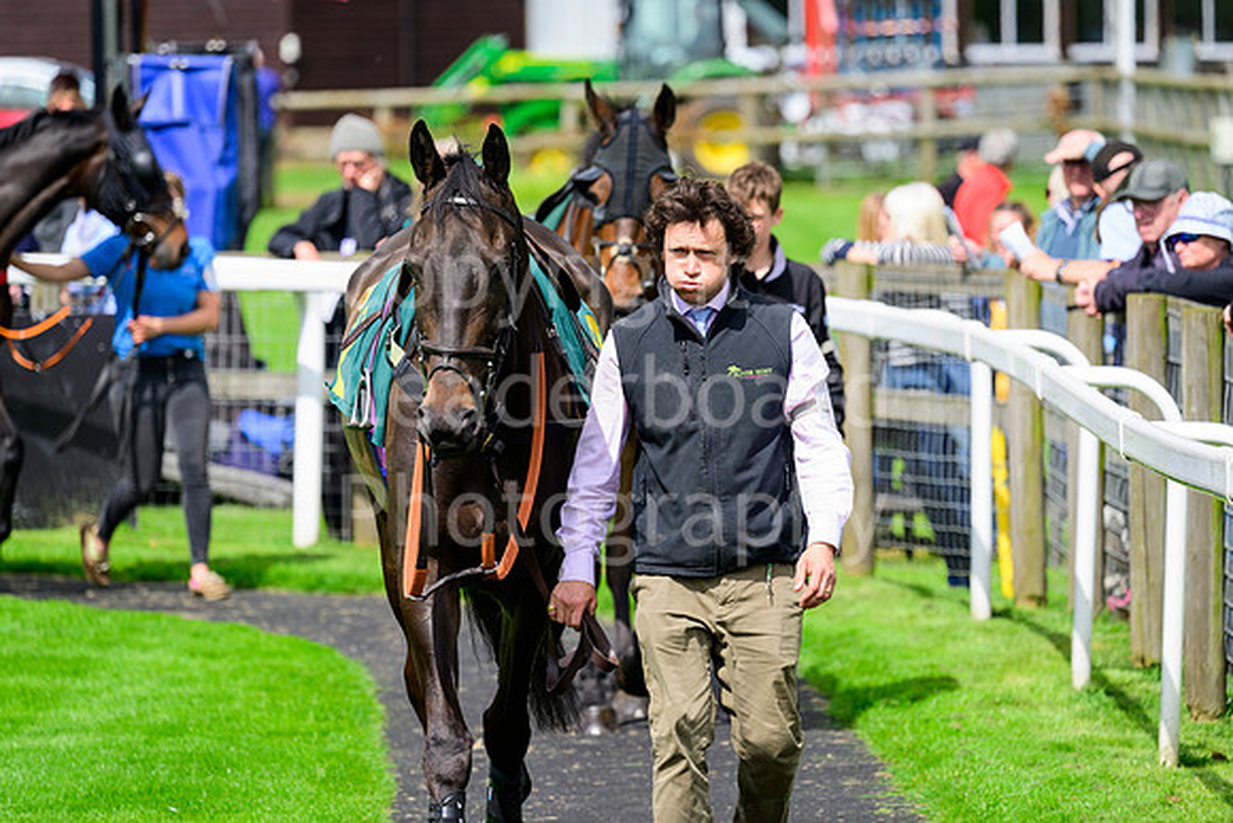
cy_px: 412
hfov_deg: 7.1
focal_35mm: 290
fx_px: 9934
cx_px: 616
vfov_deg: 4.7
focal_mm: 290
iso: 640
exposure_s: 1/1600
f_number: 6.3
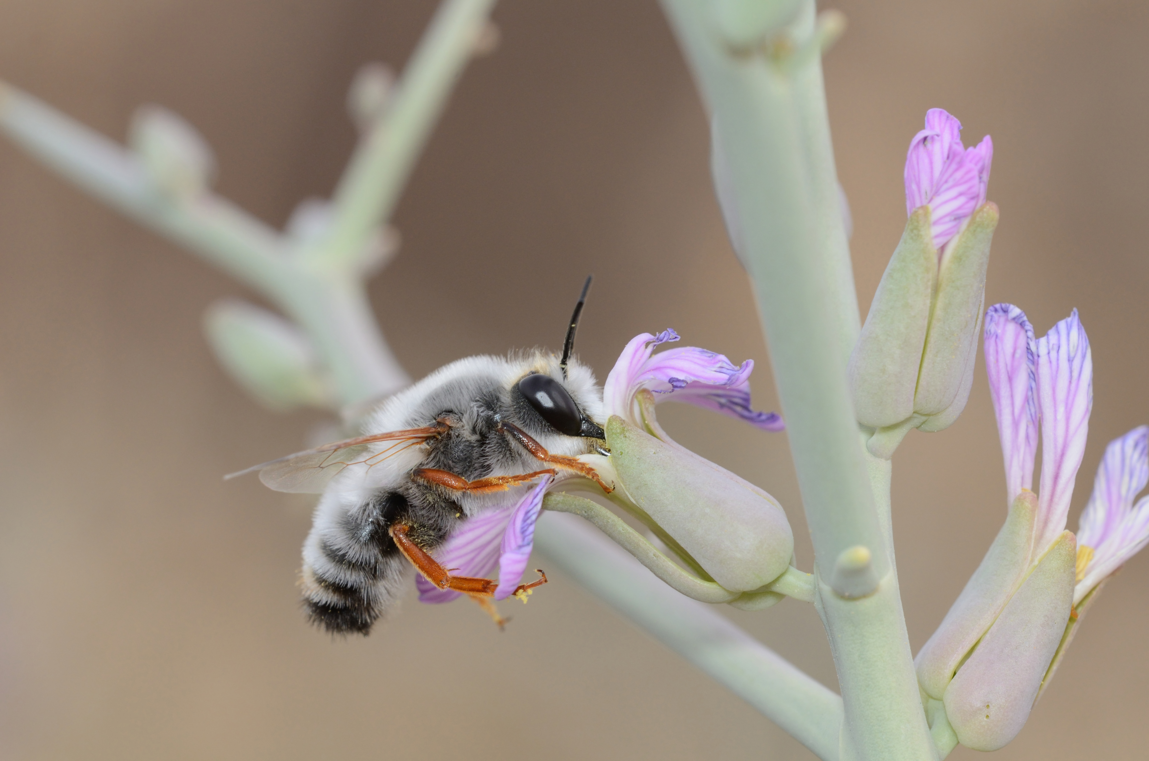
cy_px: 380
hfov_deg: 9.2
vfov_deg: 6.1
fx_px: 7166
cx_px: 574
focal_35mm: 225
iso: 500
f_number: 16
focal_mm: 150
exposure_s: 1/200
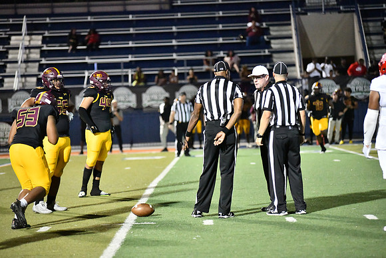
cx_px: 193
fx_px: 1555
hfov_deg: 14.2
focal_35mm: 145
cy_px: 129
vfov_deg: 9.5
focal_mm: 145
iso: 20000
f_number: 2.8
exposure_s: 1/3200
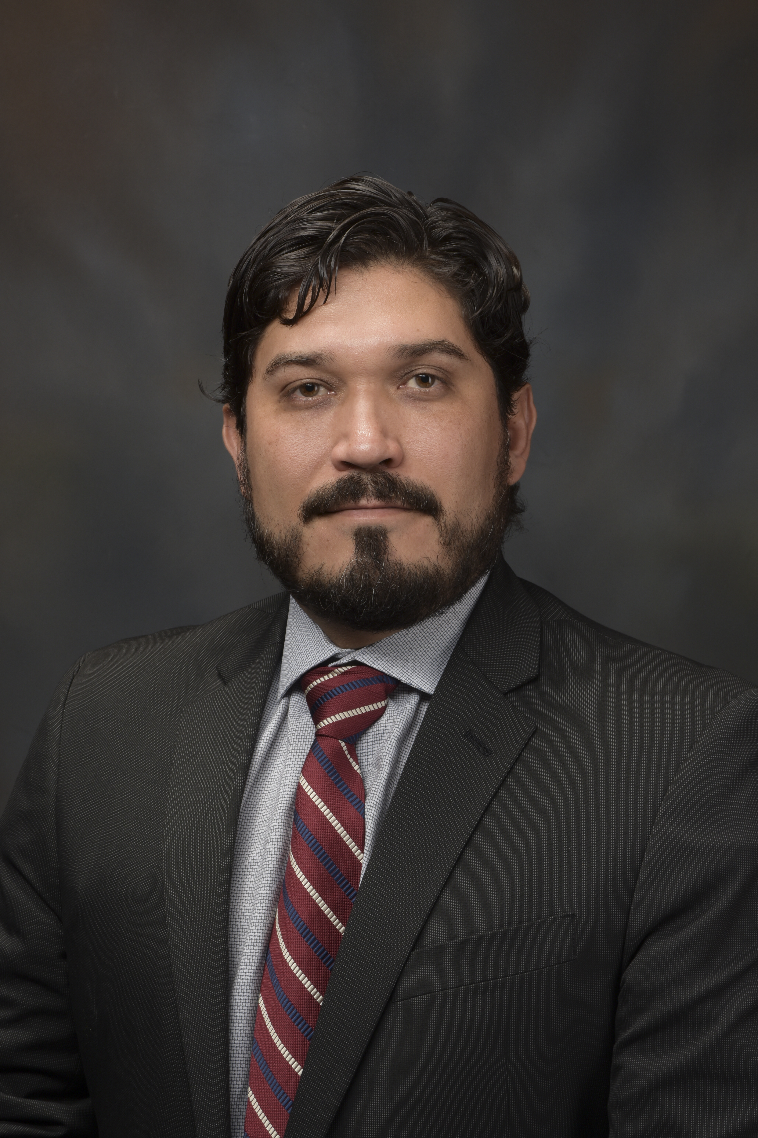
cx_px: 379
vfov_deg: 24.6
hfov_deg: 16.6
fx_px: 2605
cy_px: 569
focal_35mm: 82
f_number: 11
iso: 100
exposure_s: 1/125
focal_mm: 55
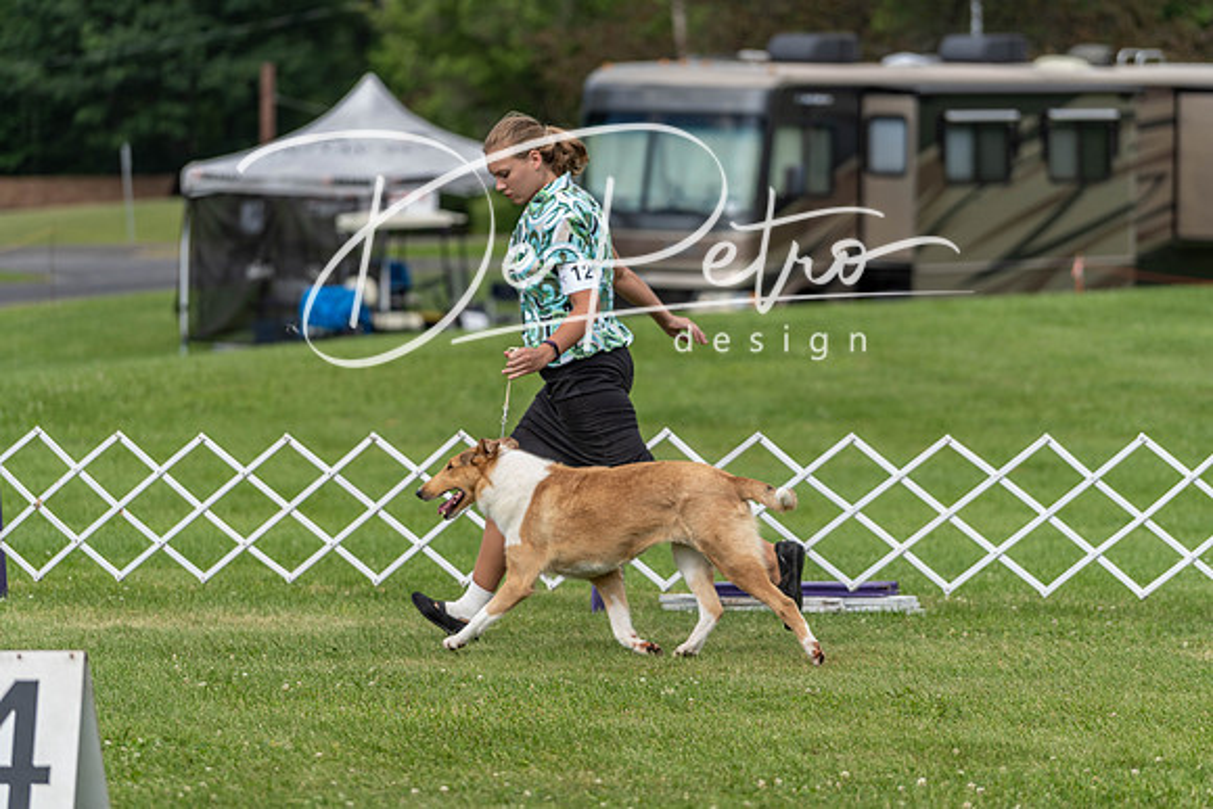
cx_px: 606
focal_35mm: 169
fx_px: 5695
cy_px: 404
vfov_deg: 8.1
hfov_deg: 12.2
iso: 320
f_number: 4
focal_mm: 169
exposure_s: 1/800
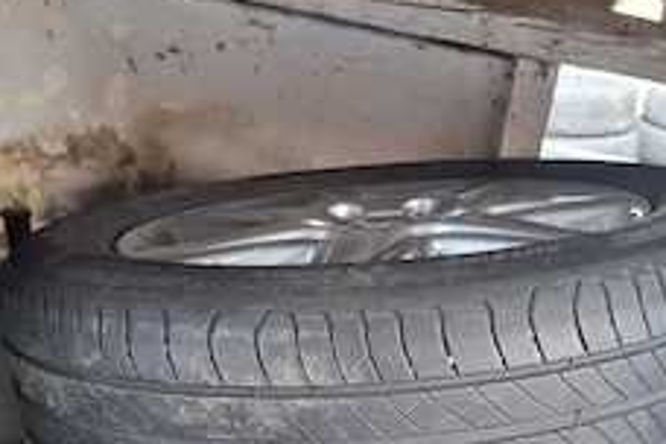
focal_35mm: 42
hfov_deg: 45.8
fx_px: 777
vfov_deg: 29.2
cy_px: 473
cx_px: 435
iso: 200
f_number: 1.8
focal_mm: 5.54
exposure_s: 1/50
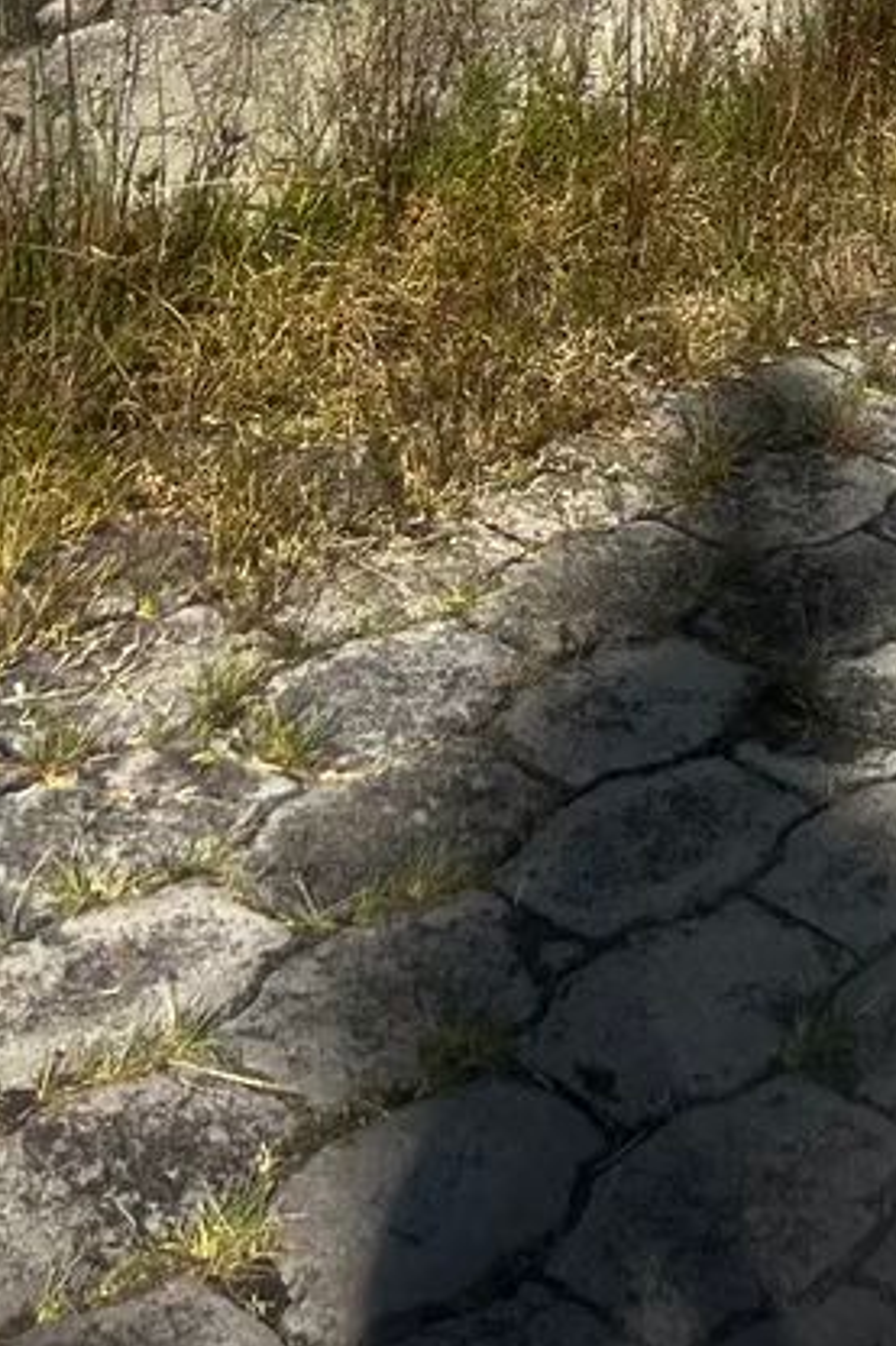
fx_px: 2914
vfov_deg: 22.5
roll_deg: -1.2
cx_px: 1223
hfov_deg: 16.4
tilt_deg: -6.6
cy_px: -531
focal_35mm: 78
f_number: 1.5
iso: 50
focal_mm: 5.7
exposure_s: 1/4444
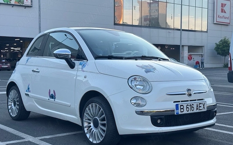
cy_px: 73
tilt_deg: -1.9
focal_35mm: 52
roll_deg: +0.3
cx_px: 119
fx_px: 330
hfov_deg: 38.9
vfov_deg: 24.9
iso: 64
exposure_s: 1/593
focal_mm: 6.76
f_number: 1.78
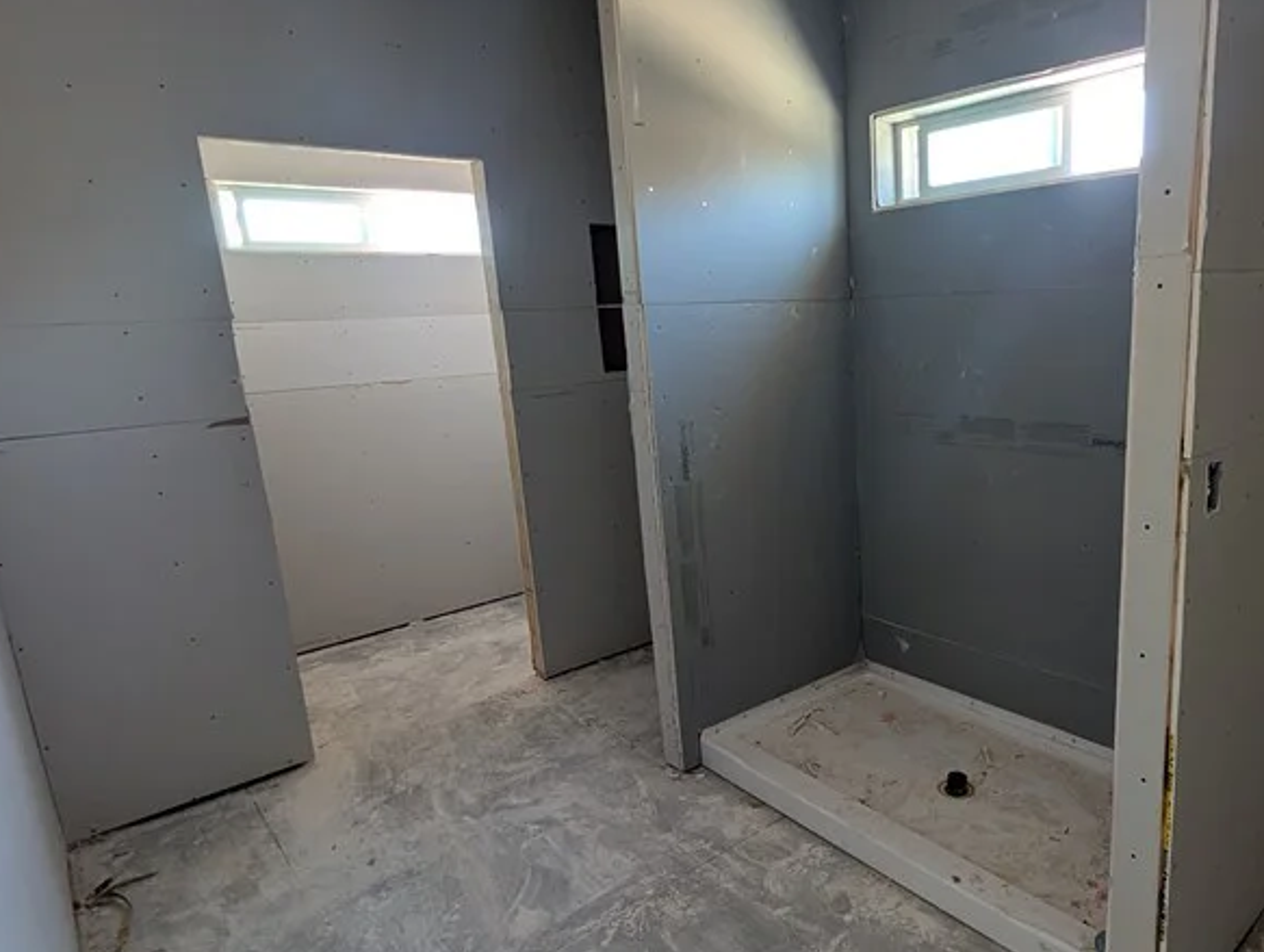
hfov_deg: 76.7
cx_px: 831
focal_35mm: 21
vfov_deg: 63.6
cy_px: 492
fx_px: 768
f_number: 1.7
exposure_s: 1/41.1
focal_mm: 2.02
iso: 72
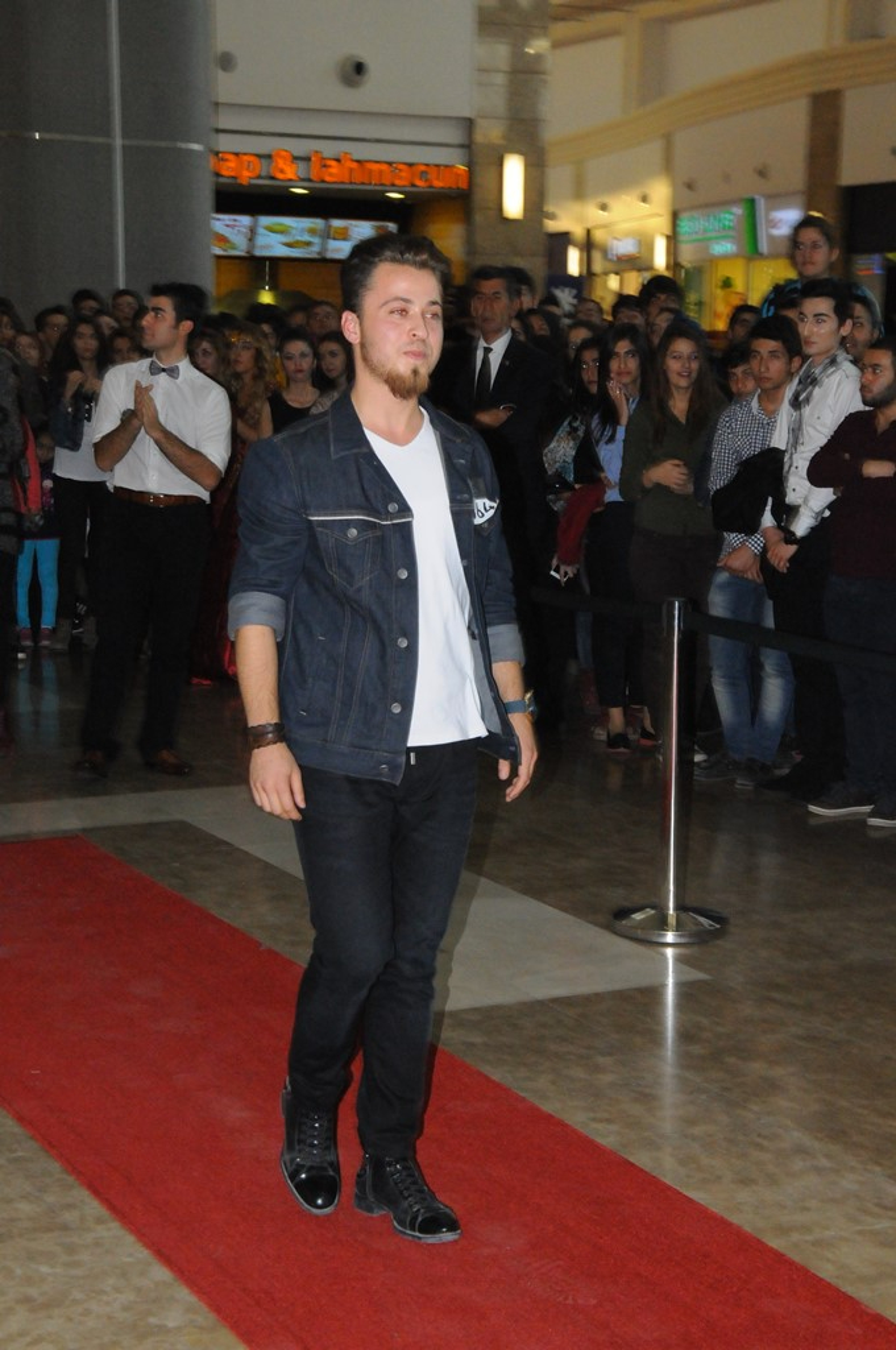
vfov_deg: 29.9
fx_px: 2527
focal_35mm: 68
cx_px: 448
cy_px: 675
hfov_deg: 20.1
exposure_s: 1/60
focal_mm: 45
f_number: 13
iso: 2500
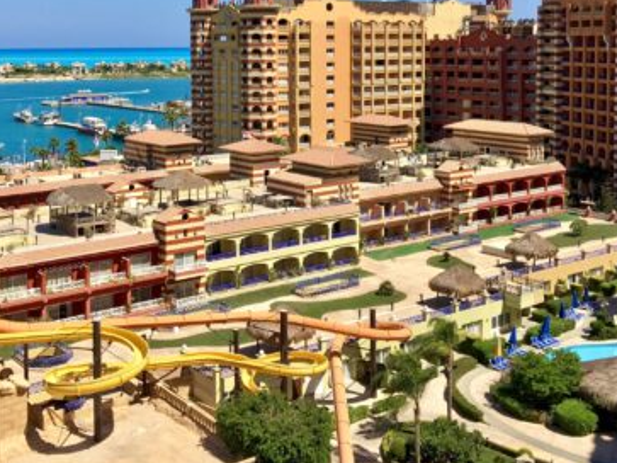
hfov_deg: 39.6
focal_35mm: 48
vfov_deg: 29.6
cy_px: 99
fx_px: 855
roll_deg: +0.3
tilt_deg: -2.2
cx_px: 262
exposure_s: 1/2079
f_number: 2.2
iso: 25
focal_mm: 4.15
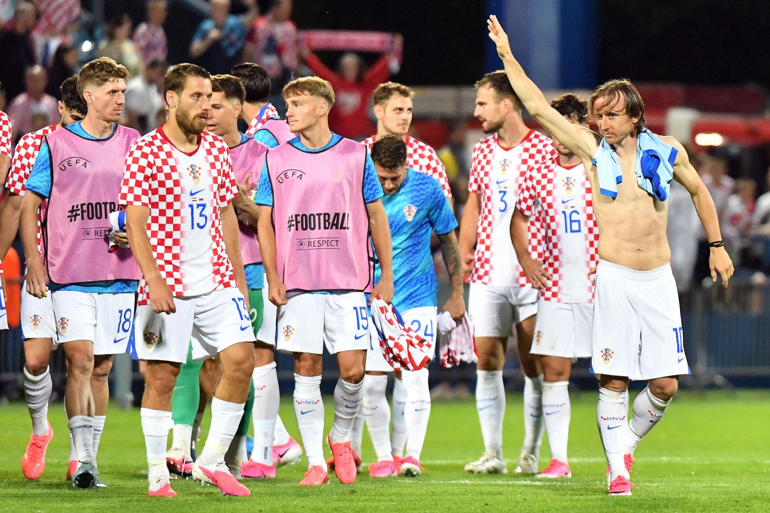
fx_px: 7058
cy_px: 256
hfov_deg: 6.2
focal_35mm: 330
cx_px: 385
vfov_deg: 4.2
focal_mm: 330
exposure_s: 1/800
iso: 6400
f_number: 5
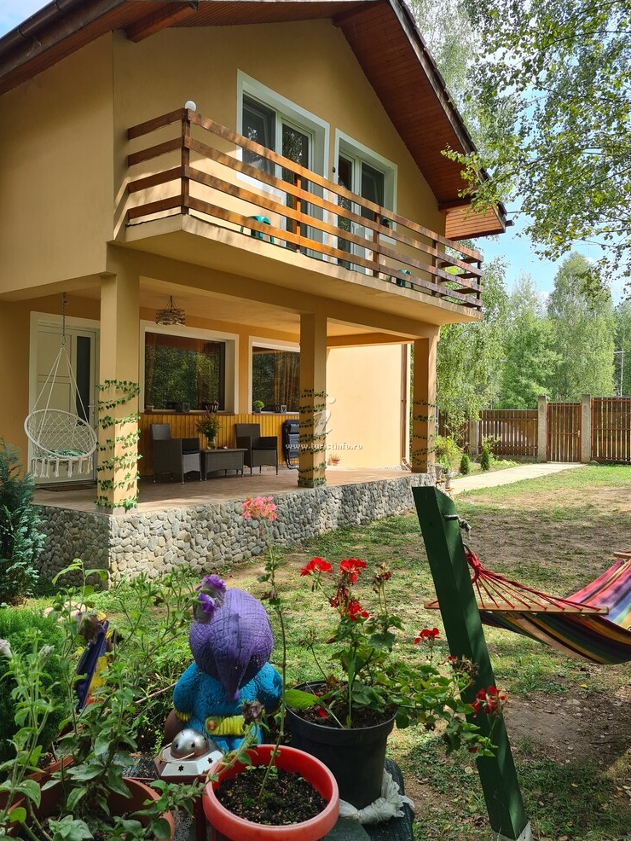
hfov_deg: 51.4
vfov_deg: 65.3
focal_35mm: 27
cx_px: 317
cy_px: 415
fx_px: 656
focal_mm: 5.4
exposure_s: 1/830
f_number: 1.8
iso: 50
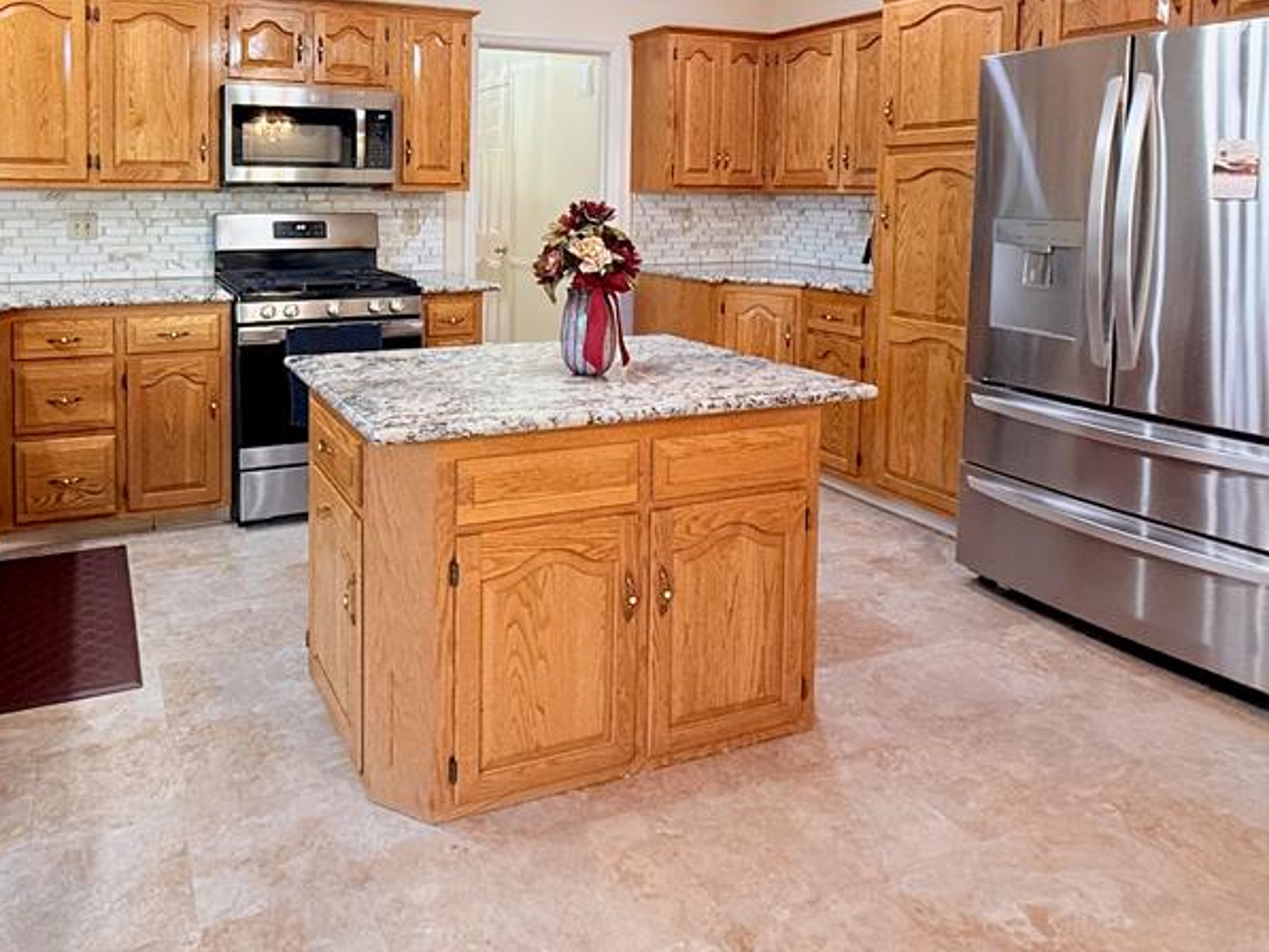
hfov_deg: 68.8
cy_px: 238
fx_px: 880
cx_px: 385
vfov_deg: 54.2
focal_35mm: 24
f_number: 2.2
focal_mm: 2.22
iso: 400
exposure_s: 1/120
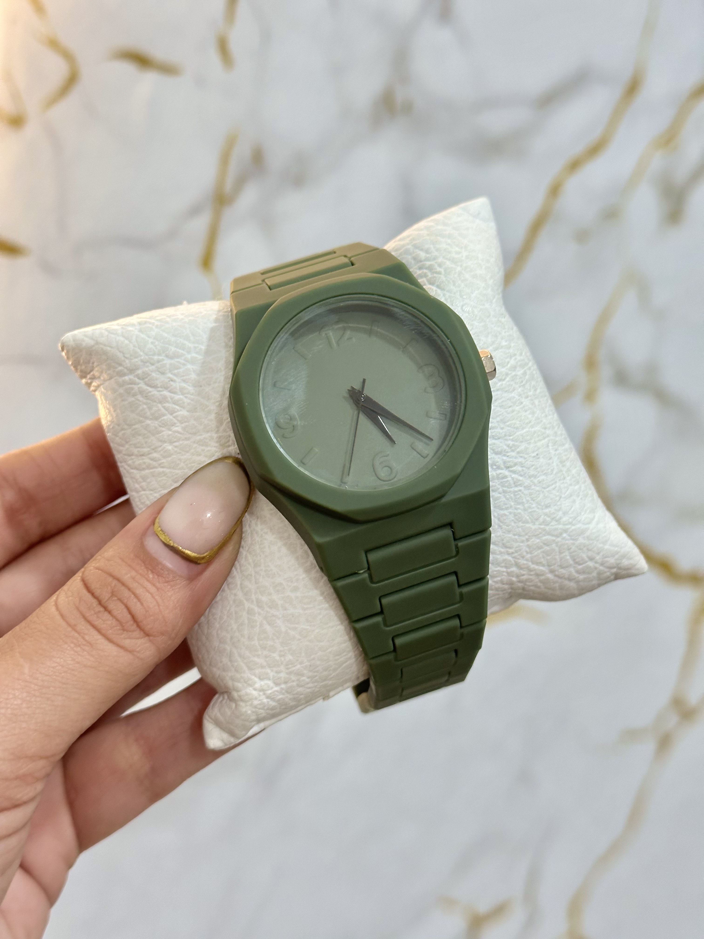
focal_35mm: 48
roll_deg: -1.5
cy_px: 470
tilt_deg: -24.3
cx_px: 352
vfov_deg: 39.7
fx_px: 1302
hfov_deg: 30.3
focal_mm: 6.86
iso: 160
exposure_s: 1/60
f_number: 1.78
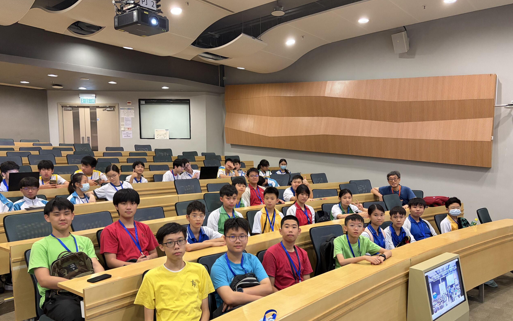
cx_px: 256
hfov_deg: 66.5
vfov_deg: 44.3
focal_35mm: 28
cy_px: 193
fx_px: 391
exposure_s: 1/60
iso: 500
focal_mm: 5.96
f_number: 1.6
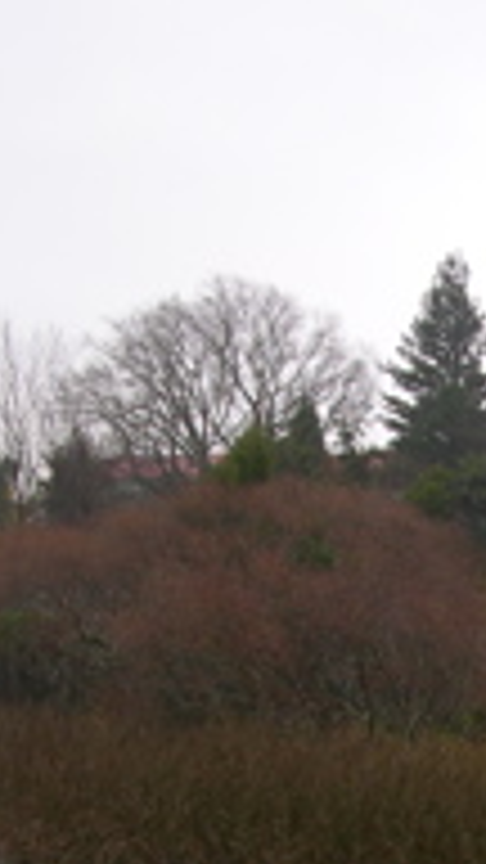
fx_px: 2910
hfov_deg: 9.3
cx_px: 706
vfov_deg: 16.4
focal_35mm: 127
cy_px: 968
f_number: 2.8
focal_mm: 8.9
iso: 50
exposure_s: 1/33.9
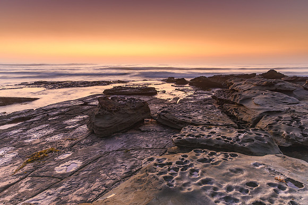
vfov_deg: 53.0
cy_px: 102
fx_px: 206
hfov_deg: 73.5
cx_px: 154
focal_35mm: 24
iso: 100
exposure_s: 2
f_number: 9
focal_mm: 16
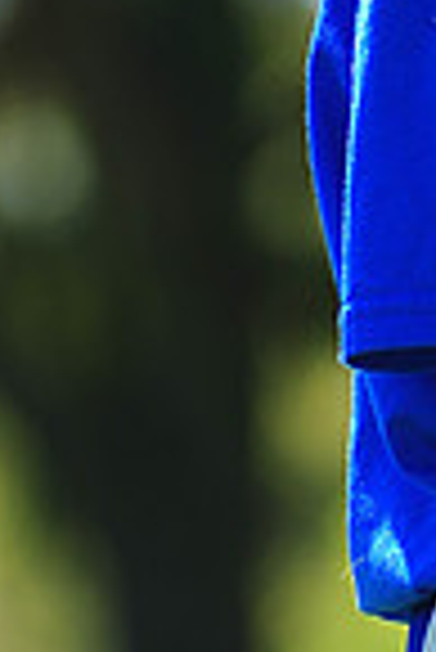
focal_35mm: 719
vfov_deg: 2.9
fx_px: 13030
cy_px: -225
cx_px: 845
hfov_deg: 1.9
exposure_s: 1/400
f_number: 5
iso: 200
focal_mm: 180
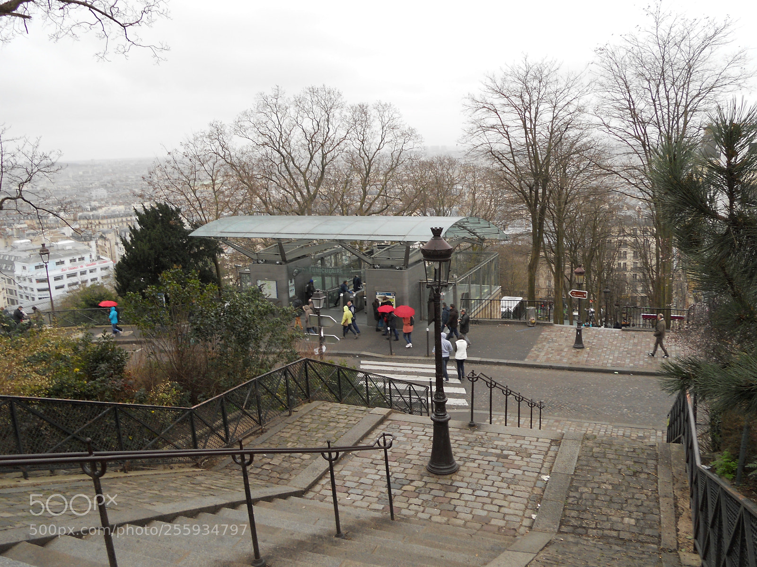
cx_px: 378
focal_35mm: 32
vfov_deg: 44.2
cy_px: 284
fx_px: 700
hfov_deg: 56.8
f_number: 3.5
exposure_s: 1/100
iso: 80
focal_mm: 5.8
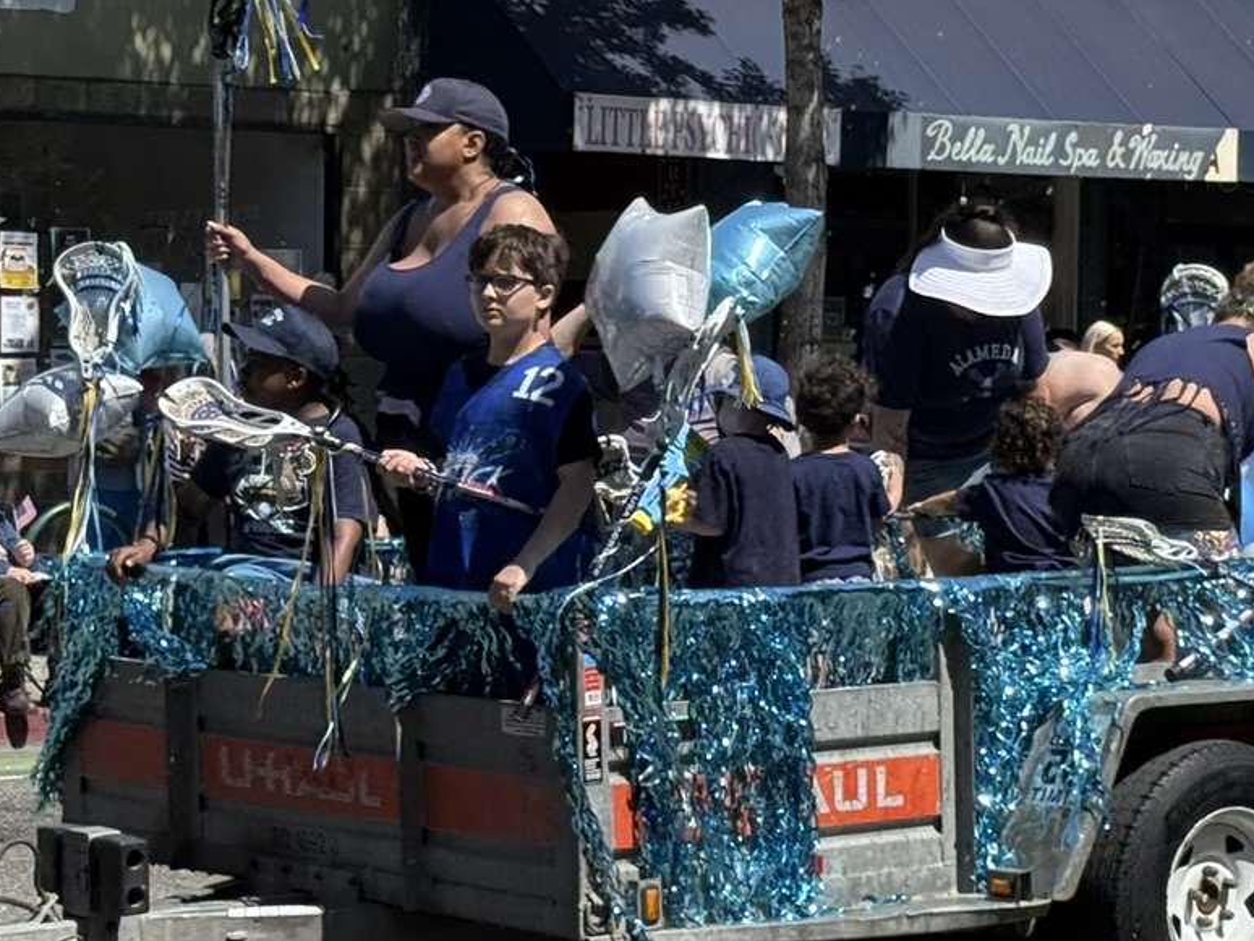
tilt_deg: -2.4
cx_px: 740
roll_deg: -1.1
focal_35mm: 127
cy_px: 489
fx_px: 4602
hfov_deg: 15.5
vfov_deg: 11.7
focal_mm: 6.76
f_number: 1.78
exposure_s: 1/3378
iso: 80
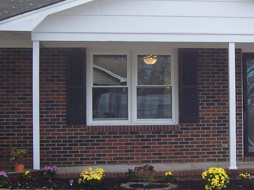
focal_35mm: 81
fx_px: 594
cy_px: 83
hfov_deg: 23.9
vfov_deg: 18.2
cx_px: 189
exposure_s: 1/350
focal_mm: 5.6
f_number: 2.7
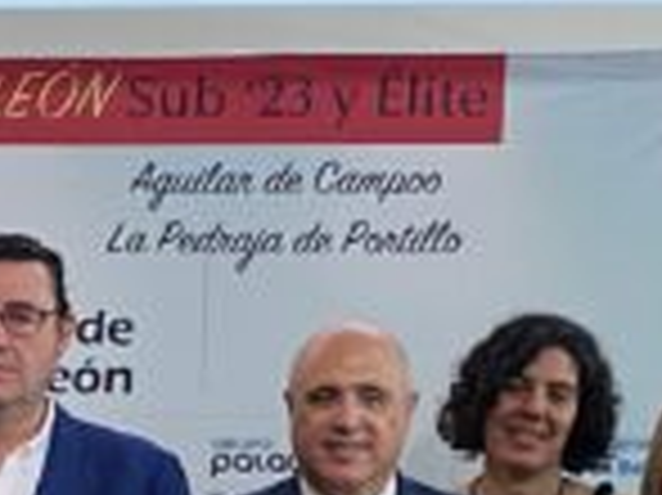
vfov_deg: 9.6
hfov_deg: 12.4
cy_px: 632
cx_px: -315
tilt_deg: -2.6
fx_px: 2904
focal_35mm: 152
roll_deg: -1.6
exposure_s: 1/50
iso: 80
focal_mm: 4.25
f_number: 1.8
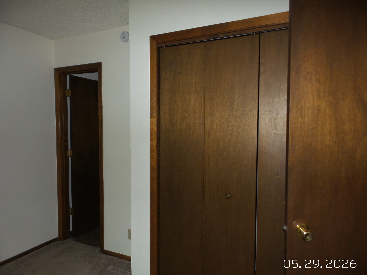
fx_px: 244
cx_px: 184
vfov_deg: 58.9
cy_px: 138
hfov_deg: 73.9
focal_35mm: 23
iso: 125
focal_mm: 4.1
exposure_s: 1/30
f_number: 2.8
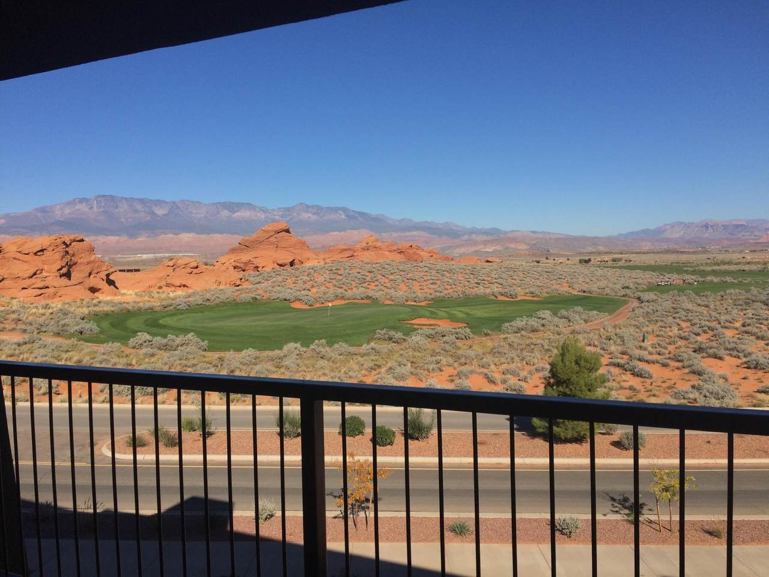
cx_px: 384
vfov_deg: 48.2
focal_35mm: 29
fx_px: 644
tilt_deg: -3.4
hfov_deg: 61.7
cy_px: 288
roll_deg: +1.8
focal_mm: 4.15
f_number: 2.2
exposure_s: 1/3731
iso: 32
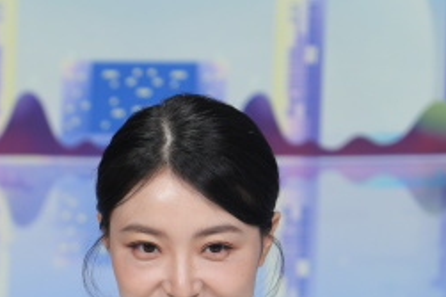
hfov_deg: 6.1
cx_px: -37
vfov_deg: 4.1
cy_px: 413
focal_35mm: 335
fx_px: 4147
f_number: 4
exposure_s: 1/125
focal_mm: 105
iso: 500
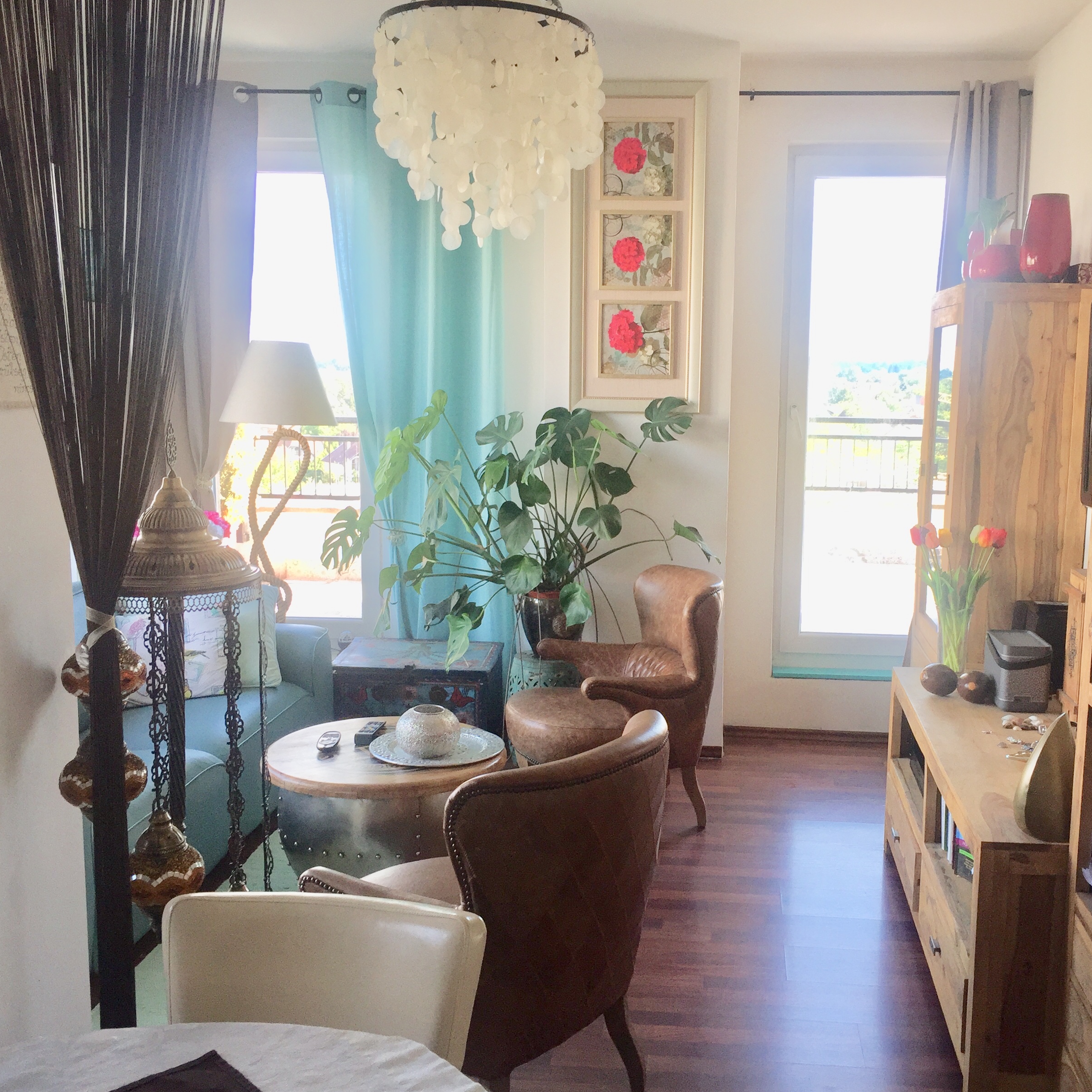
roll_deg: -3.1
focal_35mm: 35
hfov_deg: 47.0
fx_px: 1249
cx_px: 648
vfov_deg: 47.2
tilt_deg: -8.2
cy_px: 552
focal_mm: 4.15
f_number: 2.2
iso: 40
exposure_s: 1/100
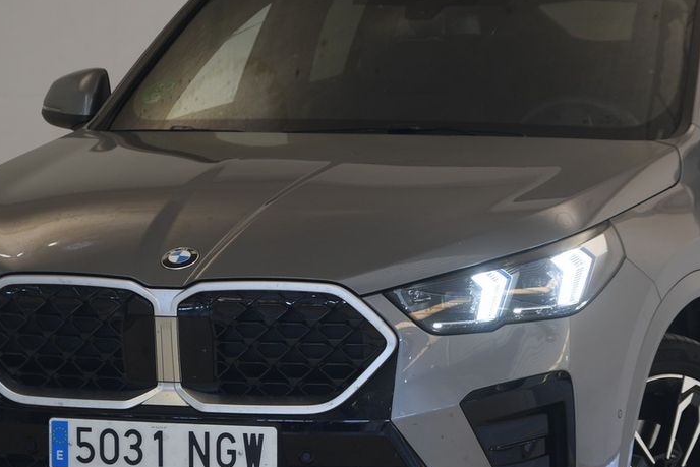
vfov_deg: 6.1
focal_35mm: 225
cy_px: 303
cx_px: 416
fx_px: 4376
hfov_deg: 9.1
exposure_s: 1/10
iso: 100
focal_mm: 86
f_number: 4.2
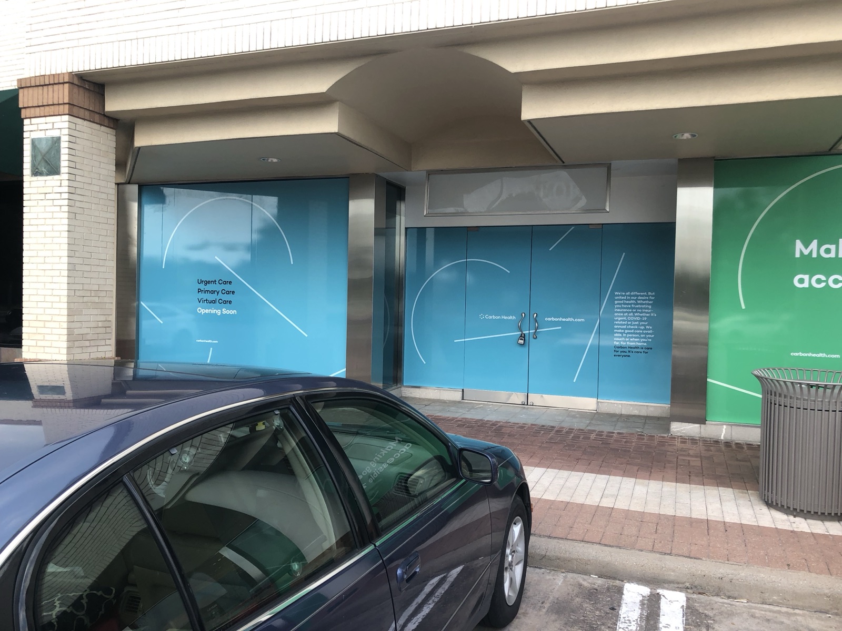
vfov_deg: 49.7
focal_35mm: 28
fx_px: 681
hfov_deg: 63.4
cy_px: 316
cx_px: 421
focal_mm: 3.99
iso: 32
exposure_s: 1/120
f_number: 1.8
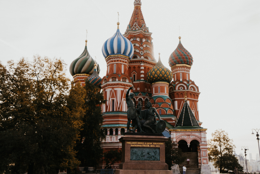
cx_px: 129
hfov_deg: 54.4
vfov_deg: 37.8
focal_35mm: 35
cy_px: 94
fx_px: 253
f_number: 6.3
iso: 100
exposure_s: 1/160
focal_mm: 32
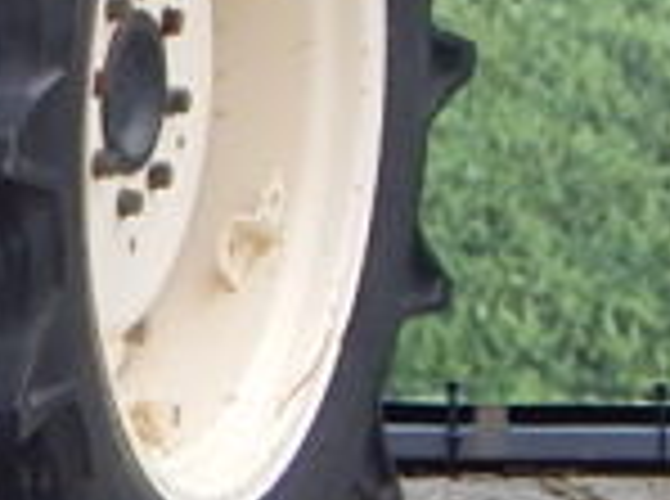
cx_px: -1025
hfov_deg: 5.9
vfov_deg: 4.6
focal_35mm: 323
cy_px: -216
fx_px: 6237
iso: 125
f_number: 3.7
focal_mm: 8.6
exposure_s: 1/200
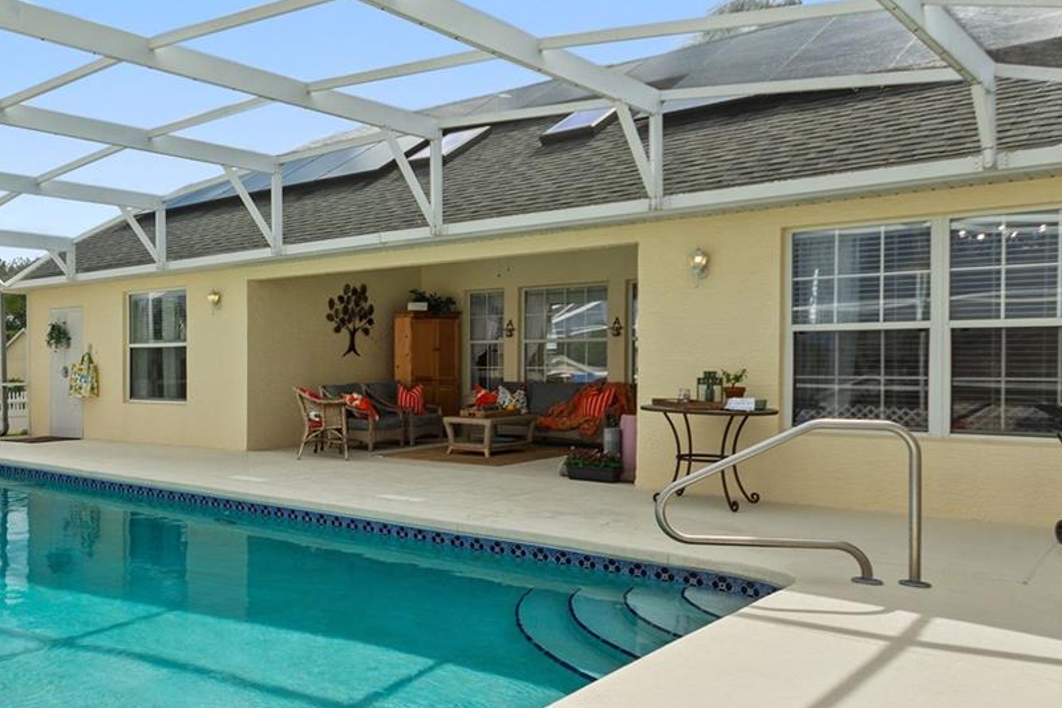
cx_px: 133
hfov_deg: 54.9
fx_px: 885
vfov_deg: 43.6
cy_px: 359
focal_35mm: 30
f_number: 4.5
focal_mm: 10
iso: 100
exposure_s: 1/400
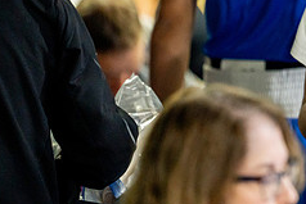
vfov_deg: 3.8
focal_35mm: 366
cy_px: 8
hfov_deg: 5.6
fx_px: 3113
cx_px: 364
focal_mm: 150
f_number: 2
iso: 4000
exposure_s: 1/320
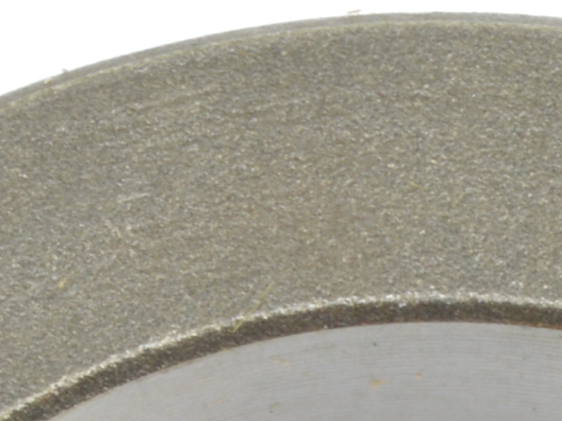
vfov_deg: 2.5
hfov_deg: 3.4
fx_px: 9475
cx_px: 432
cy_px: 1146
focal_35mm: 584
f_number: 22
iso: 200
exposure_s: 1/2
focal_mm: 55
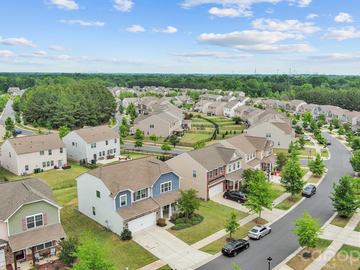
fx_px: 343
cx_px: 212
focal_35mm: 33
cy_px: 129
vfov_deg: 42.9
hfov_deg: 55.0
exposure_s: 1/1600
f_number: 2.8
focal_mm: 10.57
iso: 100
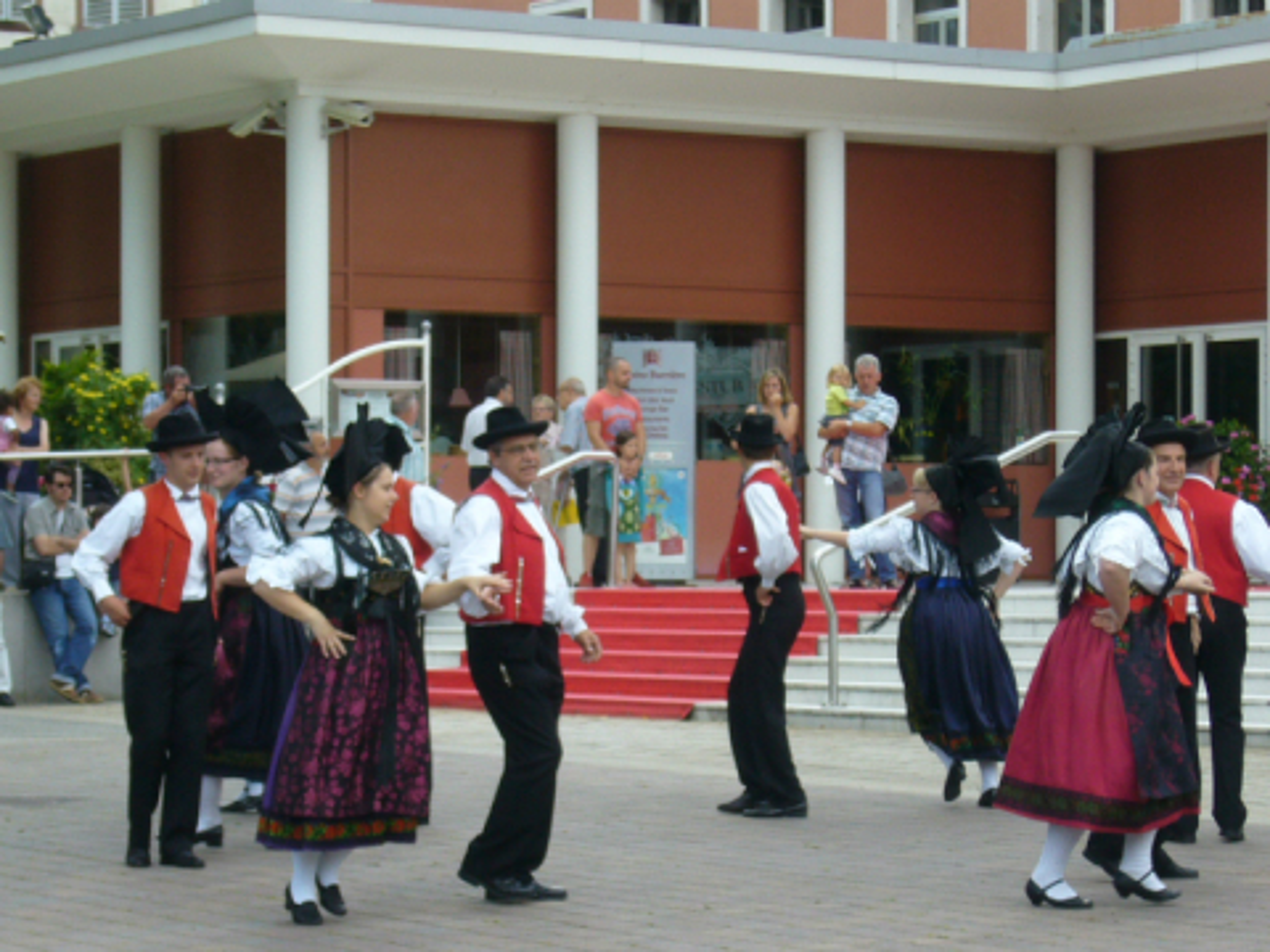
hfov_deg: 14.8
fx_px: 4880
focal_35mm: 133
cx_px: 635
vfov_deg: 11.1
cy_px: 476
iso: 80
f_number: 4.8
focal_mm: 16.1
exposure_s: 1/200
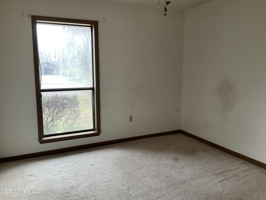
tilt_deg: -7.9
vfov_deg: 48.2
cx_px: 133
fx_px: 223
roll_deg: +0.0
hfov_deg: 61.7
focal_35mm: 29
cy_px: 100
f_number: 1.8
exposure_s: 1/60
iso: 100
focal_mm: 3
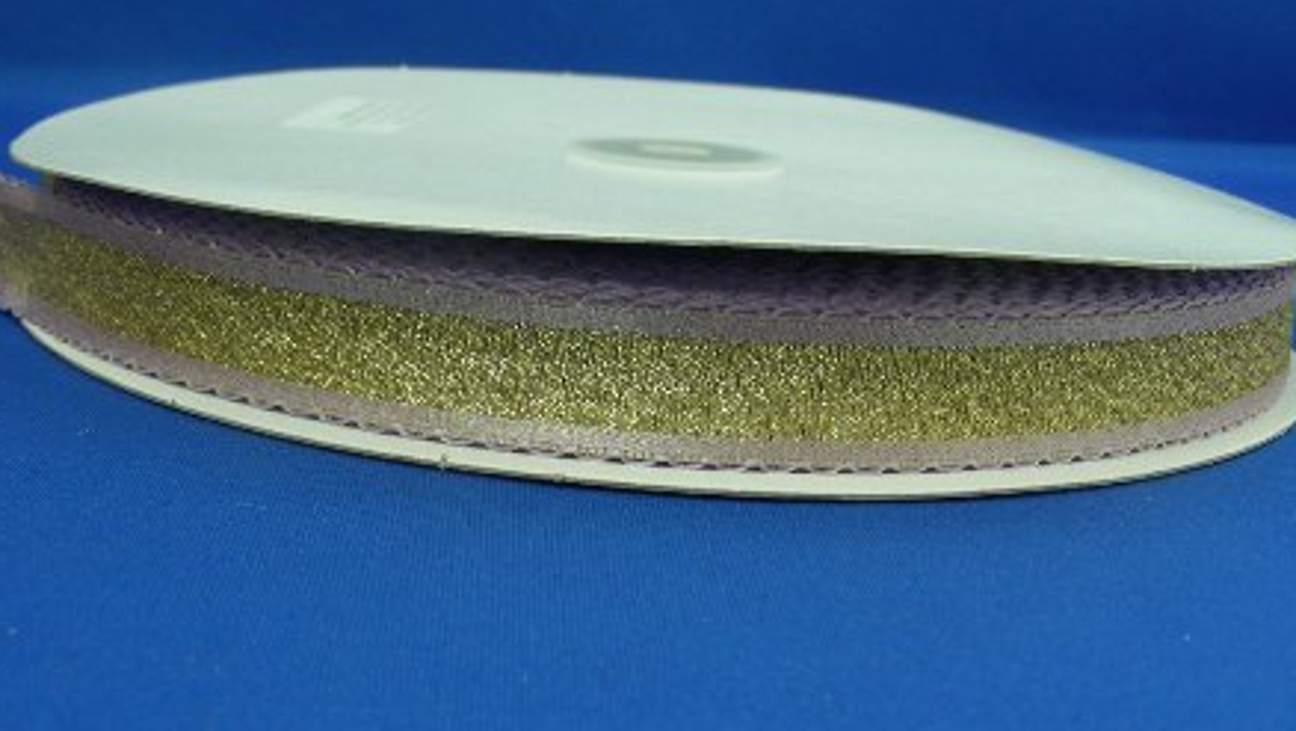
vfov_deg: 24.5
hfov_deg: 42.1
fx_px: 1685
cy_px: 337
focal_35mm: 49
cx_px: 645
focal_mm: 7.4
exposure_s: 1/10.1
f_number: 3.5
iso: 50
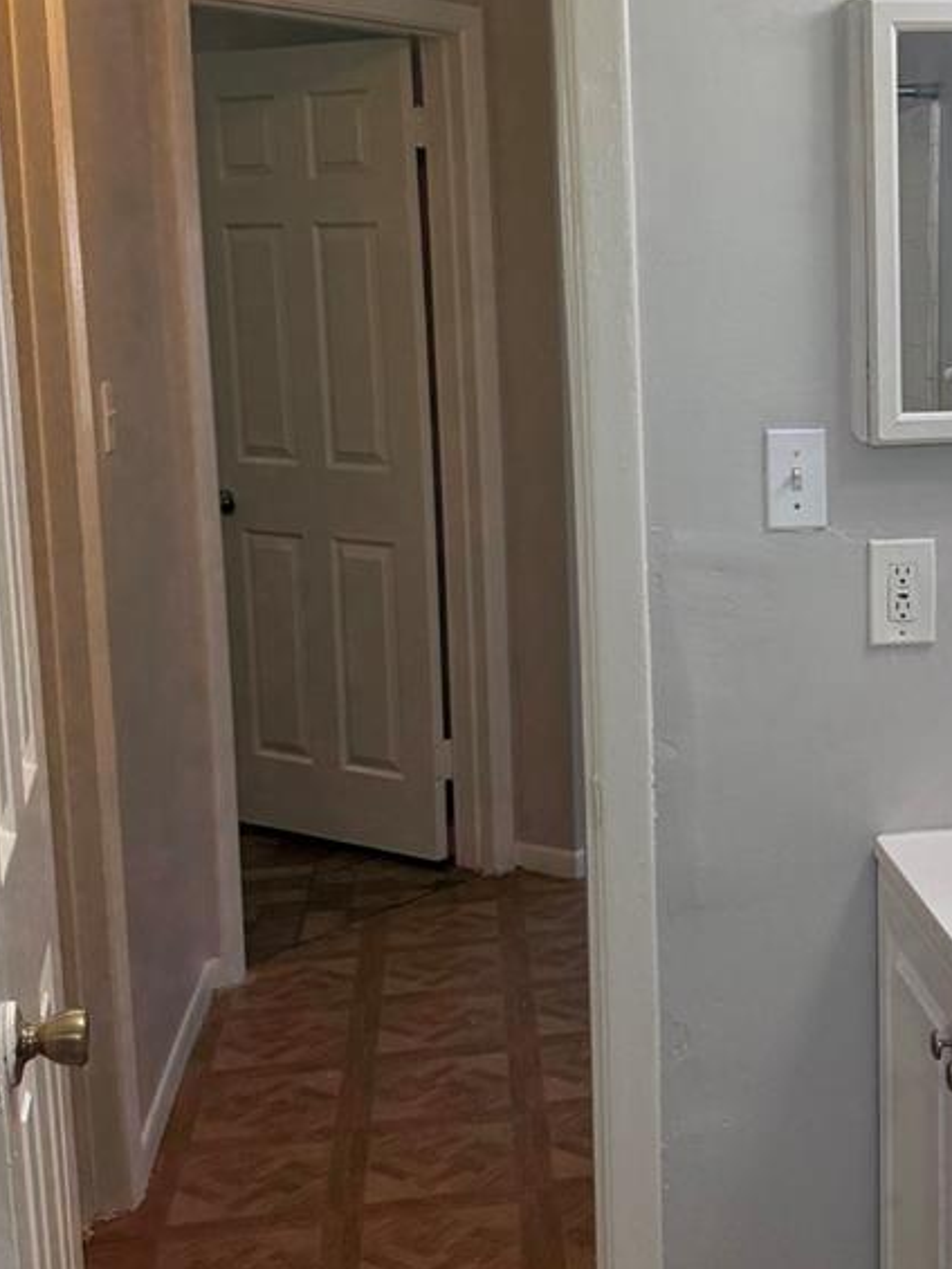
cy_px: 539
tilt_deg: -8.7
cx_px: 871
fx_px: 1869
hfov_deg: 27.5
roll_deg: +0.6
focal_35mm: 51
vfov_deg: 37.4
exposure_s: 1/208
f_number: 1.78
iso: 200
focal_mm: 6.76
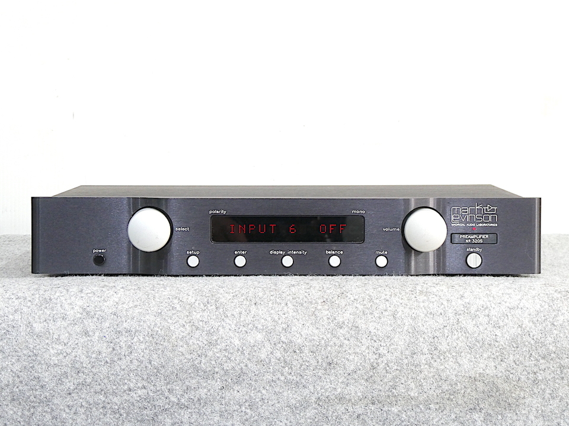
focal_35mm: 98
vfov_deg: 15.1
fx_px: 1611
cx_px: 284
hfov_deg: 20.0
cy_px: 213
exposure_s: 1/13
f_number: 5
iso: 200
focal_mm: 17.5
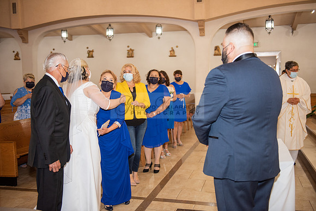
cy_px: 106
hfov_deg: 48.4
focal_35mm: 40
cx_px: 158
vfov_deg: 33.4
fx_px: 351
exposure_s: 1/160
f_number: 2.8
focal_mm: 40
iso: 1000
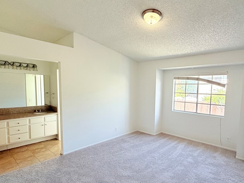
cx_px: 134
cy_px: 100
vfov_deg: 63.3
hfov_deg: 78.8
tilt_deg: -4.9
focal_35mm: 21
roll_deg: -1.1
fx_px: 148
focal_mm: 2.22
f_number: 2.2
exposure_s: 1/120
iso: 250
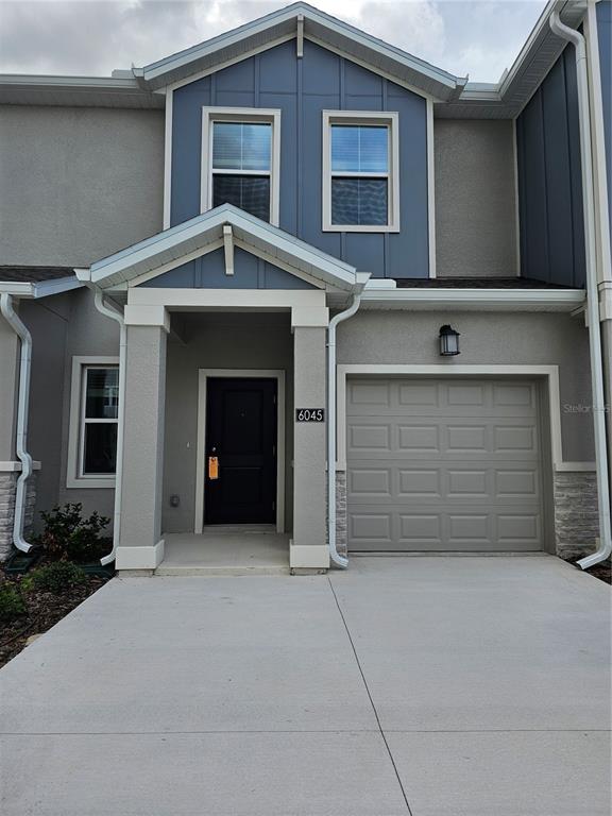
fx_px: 542
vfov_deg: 73.9
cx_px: 306
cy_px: 408
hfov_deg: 58.9
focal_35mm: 23
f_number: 1.7
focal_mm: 6.3
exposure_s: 1/426
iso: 10
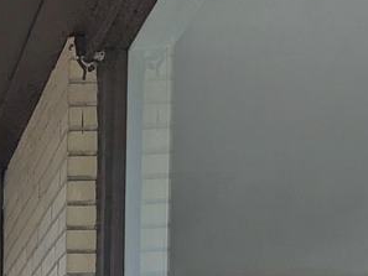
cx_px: -313
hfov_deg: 14.7
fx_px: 1234
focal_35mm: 116
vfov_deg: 11.1
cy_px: 630
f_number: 1.85
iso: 42
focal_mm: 6.81
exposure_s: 1/1595
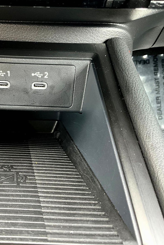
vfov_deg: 47.4
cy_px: 123
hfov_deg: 31.9
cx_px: 36
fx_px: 280
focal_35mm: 41
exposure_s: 1/60
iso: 250
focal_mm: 3
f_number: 1.8
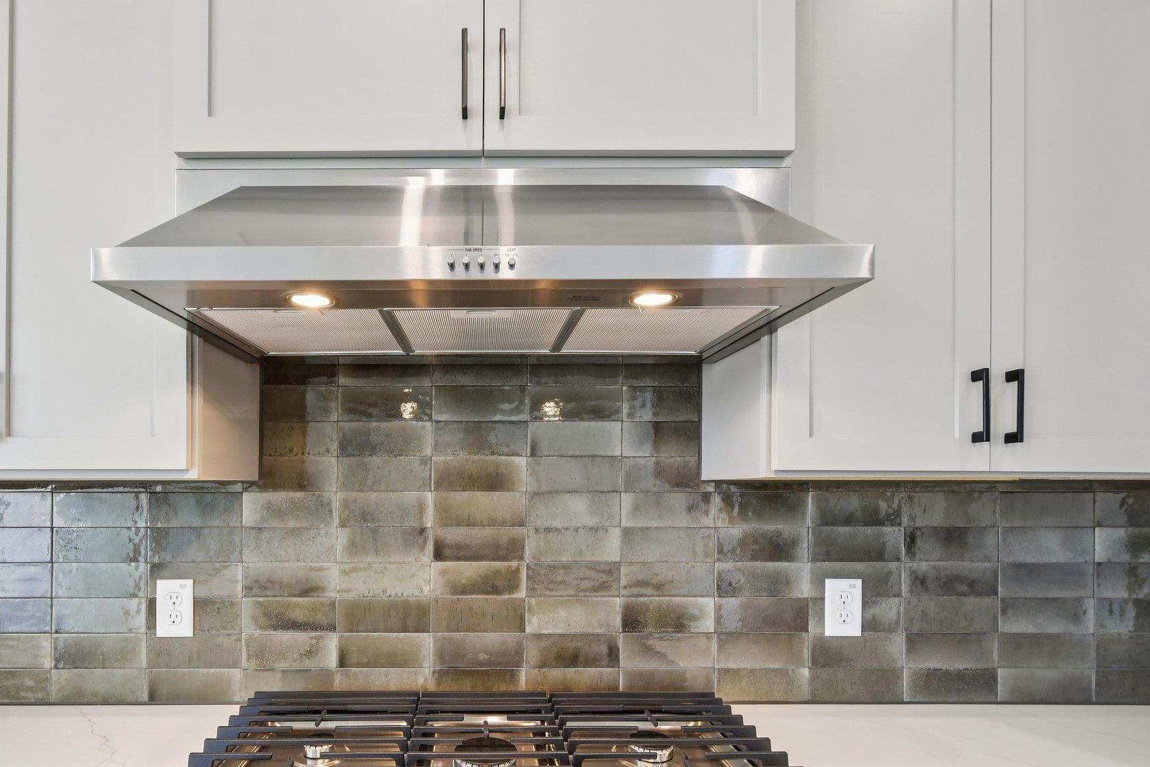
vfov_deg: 66.8
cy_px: 453
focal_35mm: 18
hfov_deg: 89.3
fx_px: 575
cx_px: 482
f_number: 5.6
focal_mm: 10
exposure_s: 1/30
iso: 400
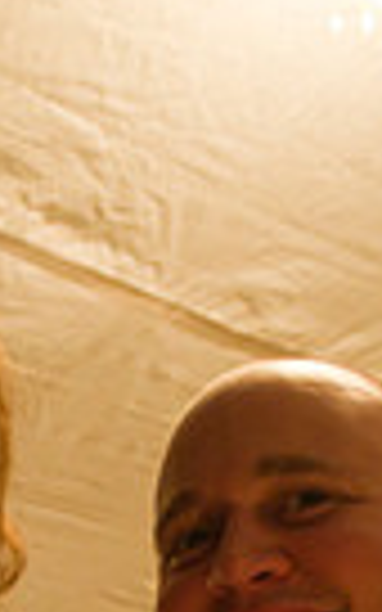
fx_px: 1732
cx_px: 72
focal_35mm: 104
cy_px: 806
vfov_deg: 18.5
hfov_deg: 12.5
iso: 2000
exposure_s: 1/8
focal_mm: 24
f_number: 2.8
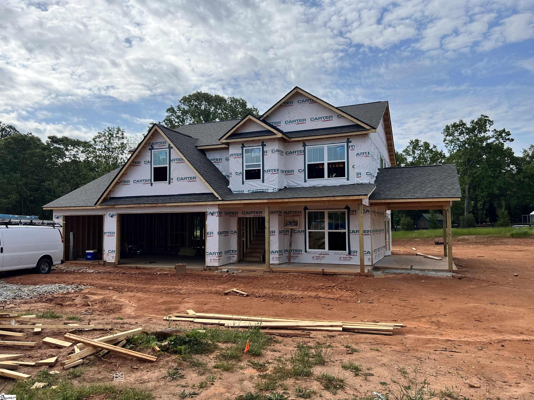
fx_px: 401
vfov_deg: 53.1
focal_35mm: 26
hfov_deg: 67.3
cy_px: 200
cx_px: 267
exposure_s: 1/5076
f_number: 1.5
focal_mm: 5.7
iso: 50
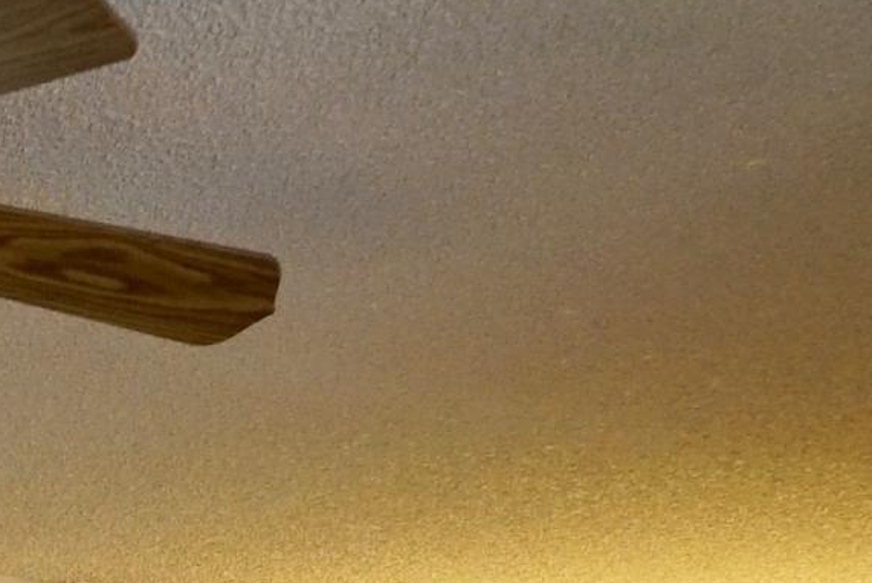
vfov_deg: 9.7
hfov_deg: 15.5
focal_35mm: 126
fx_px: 3055
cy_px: 1387
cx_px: -258
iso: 2000
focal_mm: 24
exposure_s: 1/160
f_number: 4
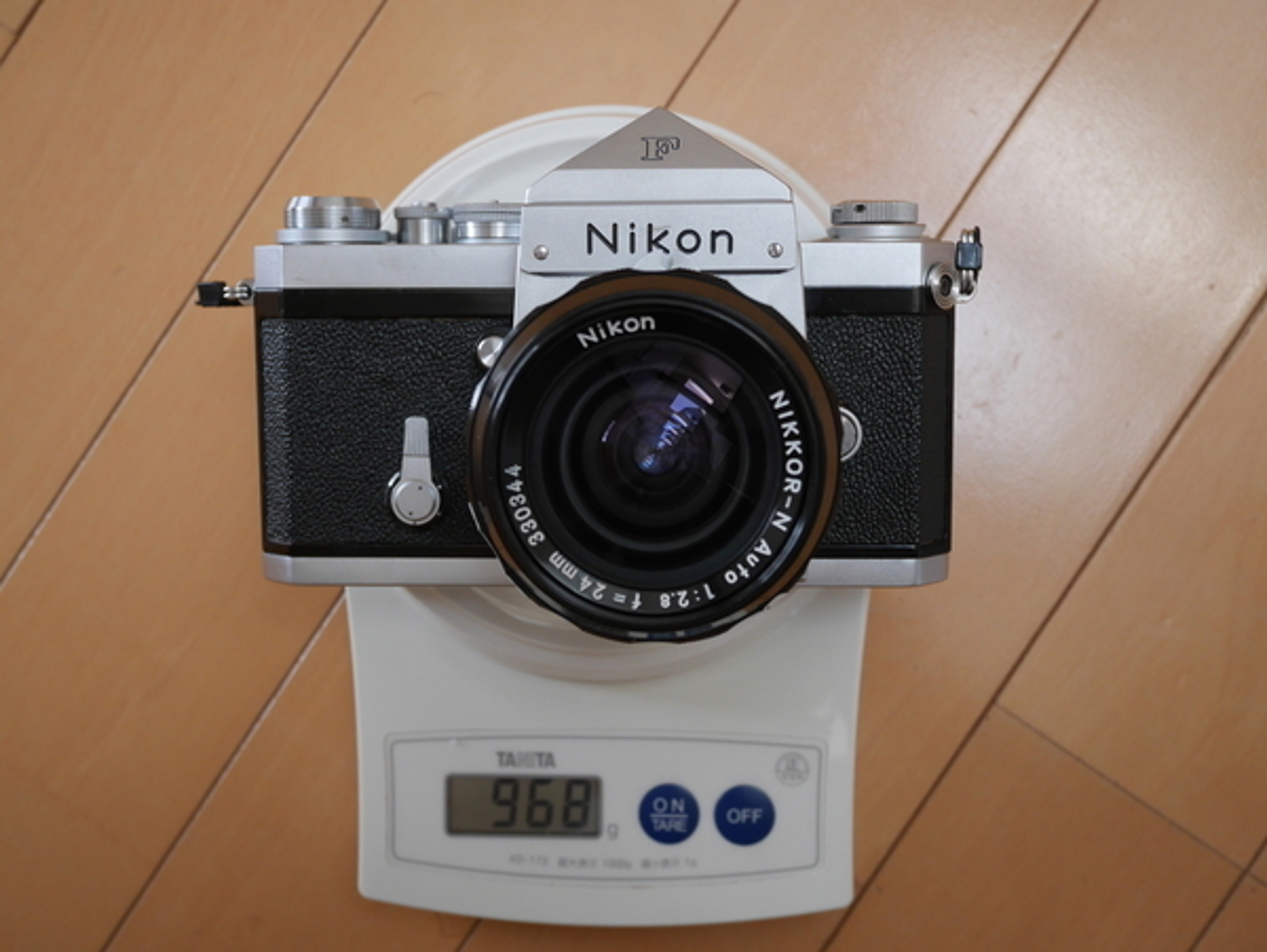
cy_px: 476
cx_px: 634
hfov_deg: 46.8
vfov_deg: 36.0
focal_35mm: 40
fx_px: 1465
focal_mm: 20
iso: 640
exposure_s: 1/60
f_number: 4.6
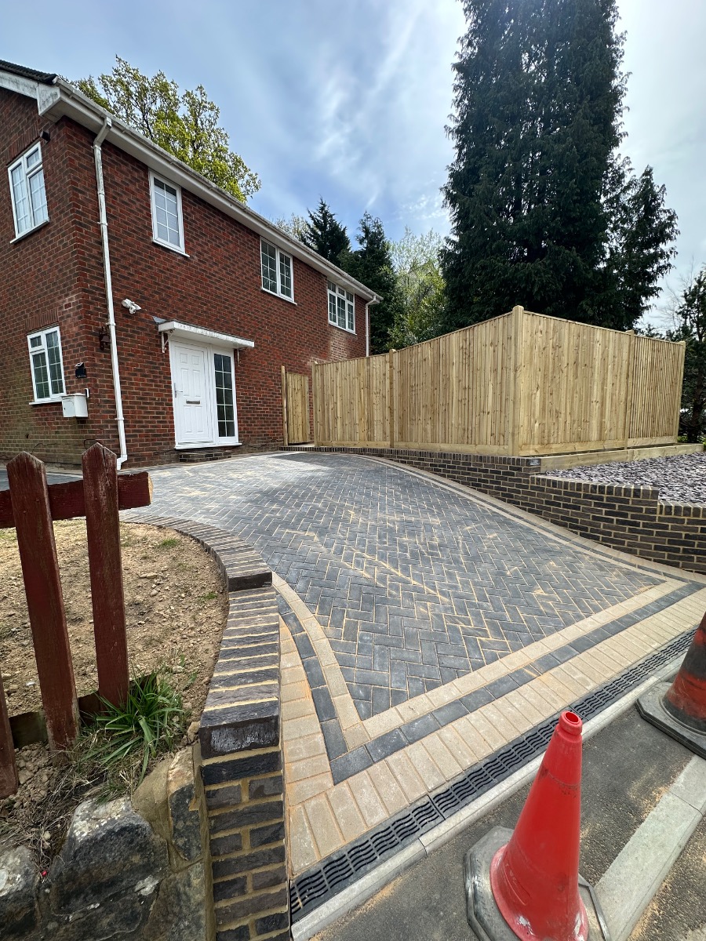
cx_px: 353
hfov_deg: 85.7
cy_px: 470
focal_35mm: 14
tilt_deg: -9.5
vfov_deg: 102.1
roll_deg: +0.5
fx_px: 381
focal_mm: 2.22
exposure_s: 1/1092
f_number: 2.2
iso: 40
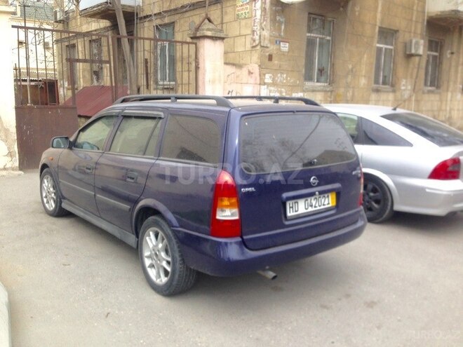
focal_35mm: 33
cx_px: 232
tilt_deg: -8.3
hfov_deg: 55.4
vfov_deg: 42.9
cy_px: 174
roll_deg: -1.0
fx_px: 441
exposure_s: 1/313
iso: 50
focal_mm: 4.12
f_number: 2.4
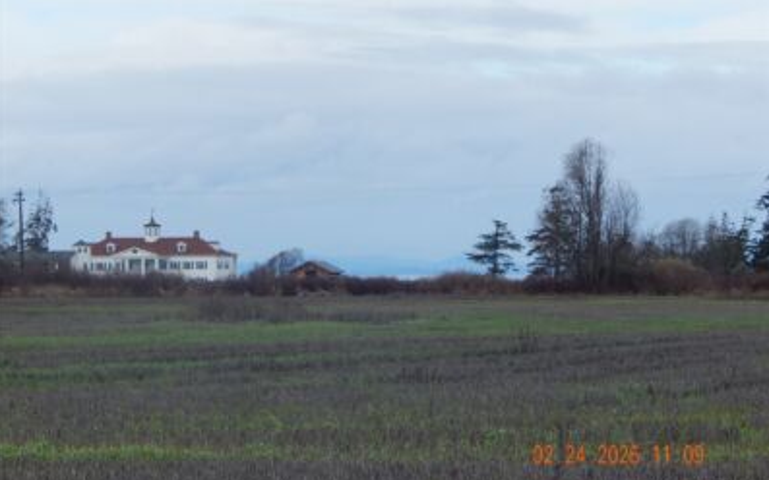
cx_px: 384
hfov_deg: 9.5
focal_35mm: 221
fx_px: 4631
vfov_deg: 5.9
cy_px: 225
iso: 125
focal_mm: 37.1
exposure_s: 1/320
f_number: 5.4
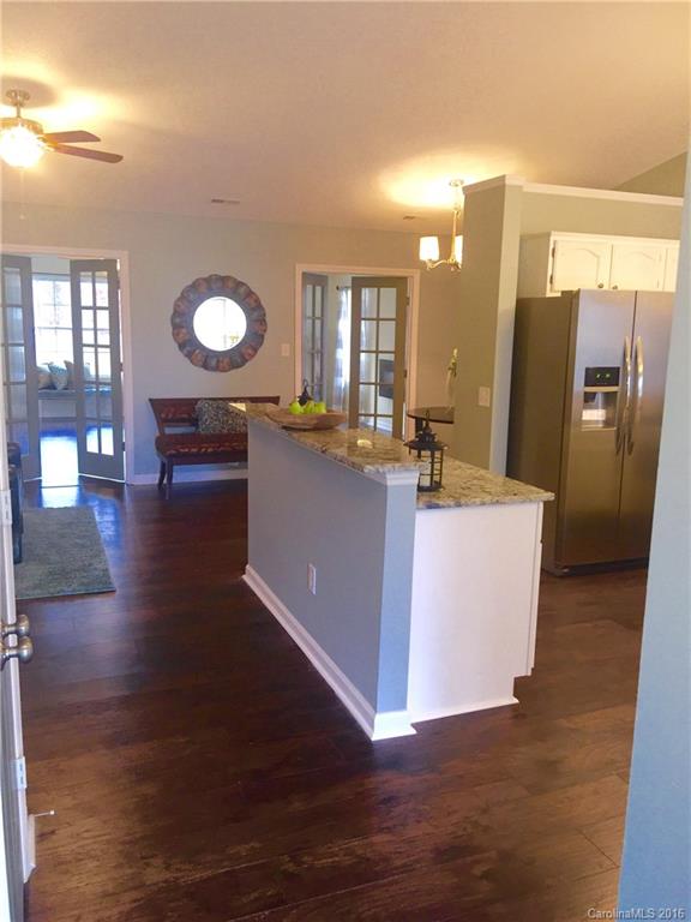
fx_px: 772
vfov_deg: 61.7
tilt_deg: -8.0
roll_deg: -1.9
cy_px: 461
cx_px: 346
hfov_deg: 48.2
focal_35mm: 29
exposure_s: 1/30
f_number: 2.2
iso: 80
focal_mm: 4.15
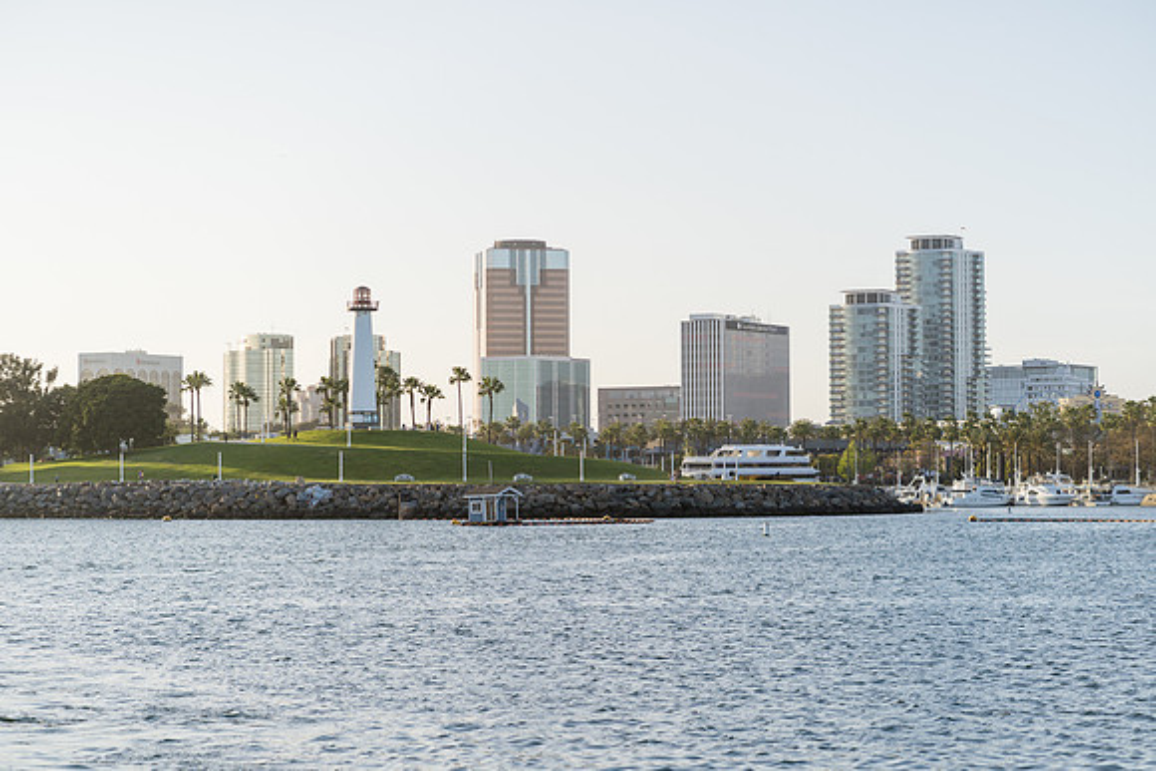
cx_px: 578
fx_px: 2730
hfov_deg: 23.9
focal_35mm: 85
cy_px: 386
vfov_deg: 16.1
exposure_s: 1/1250
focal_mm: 85
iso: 125
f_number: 2.8
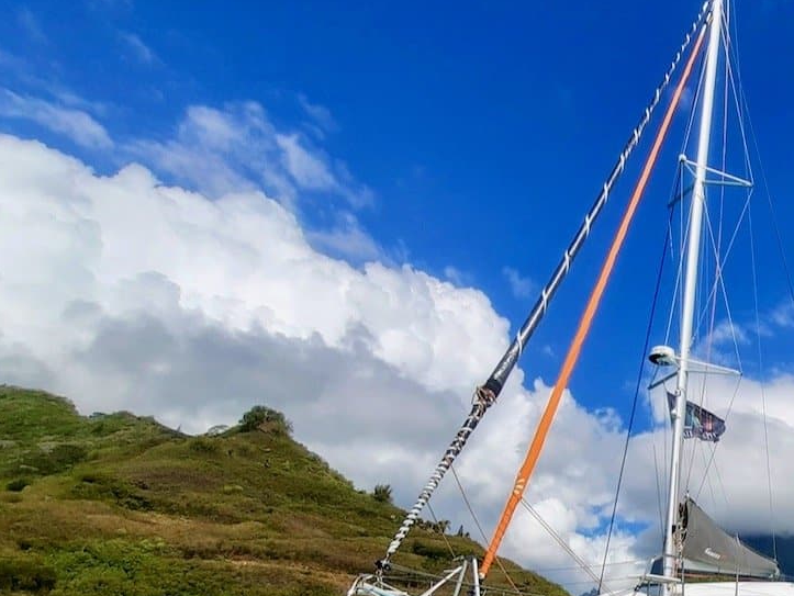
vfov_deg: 57.1
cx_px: 575
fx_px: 528
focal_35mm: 23
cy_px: 415
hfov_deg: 70.0
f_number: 2.2
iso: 40
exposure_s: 1/2703
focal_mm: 1.74
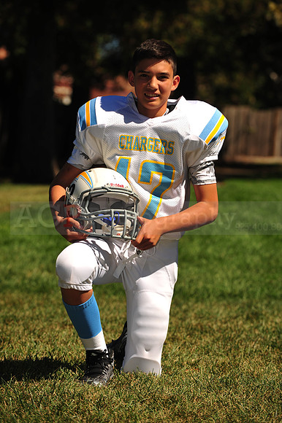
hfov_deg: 9.8
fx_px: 1647
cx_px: 141
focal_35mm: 140
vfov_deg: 14.7
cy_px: 212
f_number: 5
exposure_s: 1/1250
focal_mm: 140
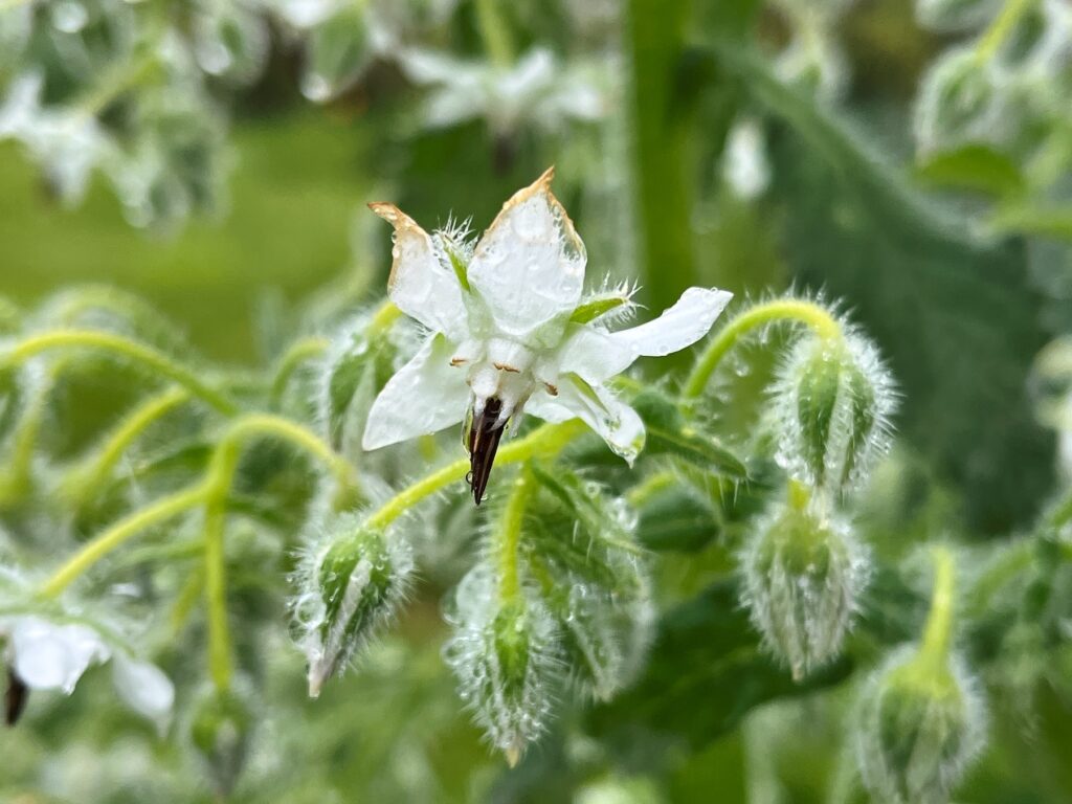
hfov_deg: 36.8
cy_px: 402
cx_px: 536
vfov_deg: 28.0
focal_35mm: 52
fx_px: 1610
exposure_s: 1/718
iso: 50
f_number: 1.6
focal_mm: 5.1
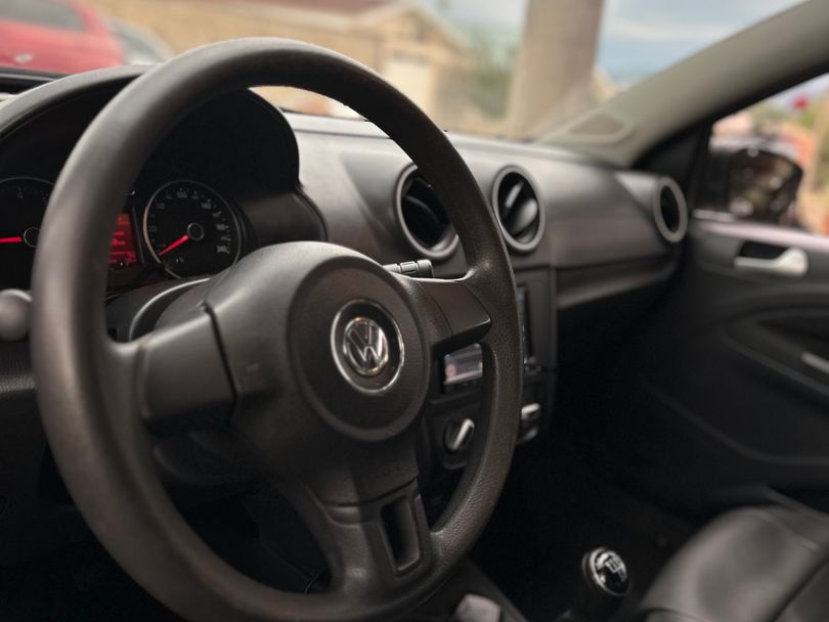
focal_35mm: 24
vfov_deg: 56.8
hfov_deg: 71.6
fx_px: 575
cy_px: 311
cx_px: 414
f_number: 1.78
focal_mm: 6.86
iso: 80
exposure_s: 1/406
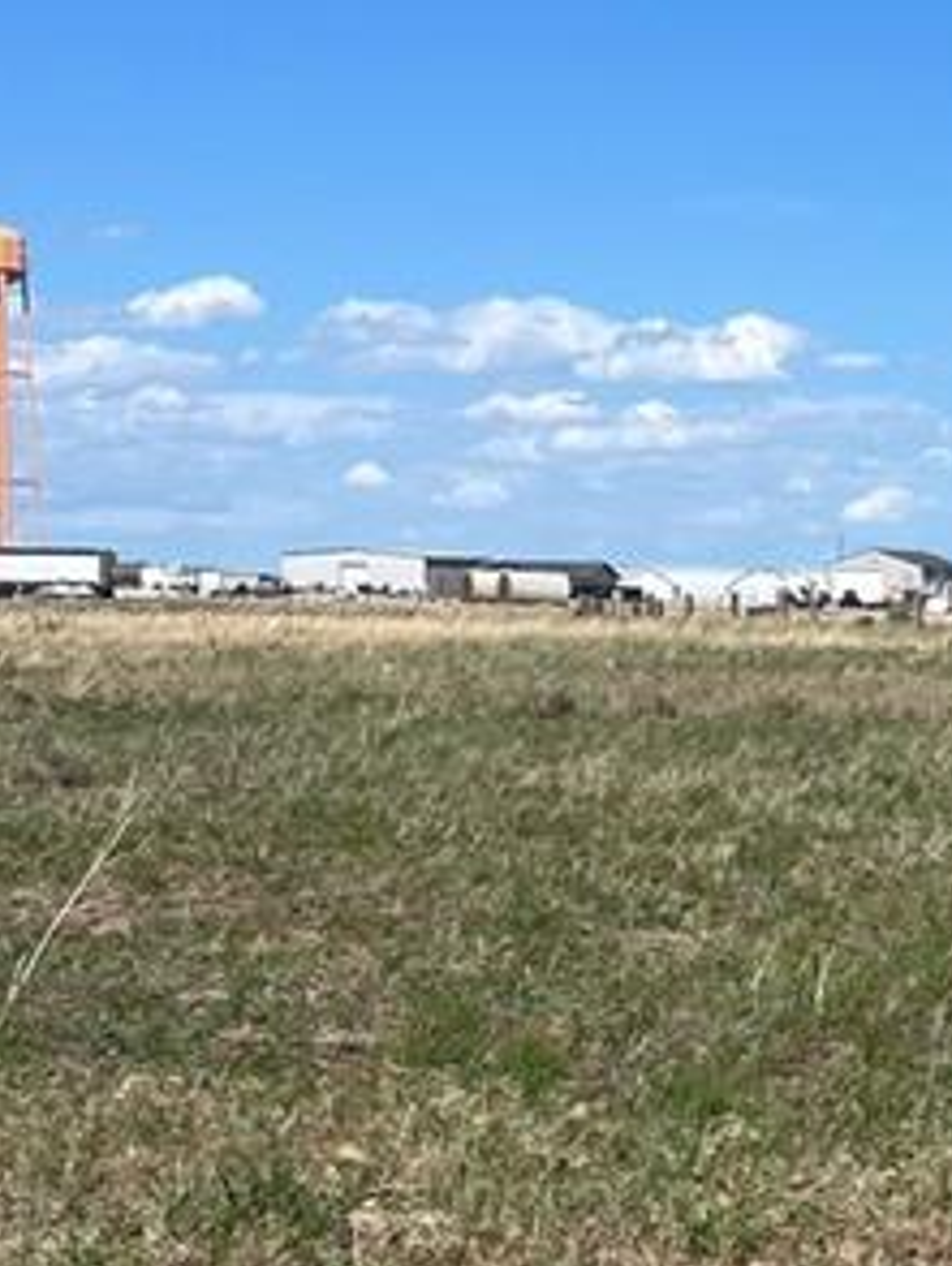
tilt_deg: -0.3
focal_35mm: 106
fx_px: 3881
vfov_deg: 18.5
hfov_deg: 13.1
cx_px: 1508
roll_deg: -0.6
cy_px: 685
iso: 50
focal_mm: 5.7
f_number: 1.5
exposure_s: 1/6993
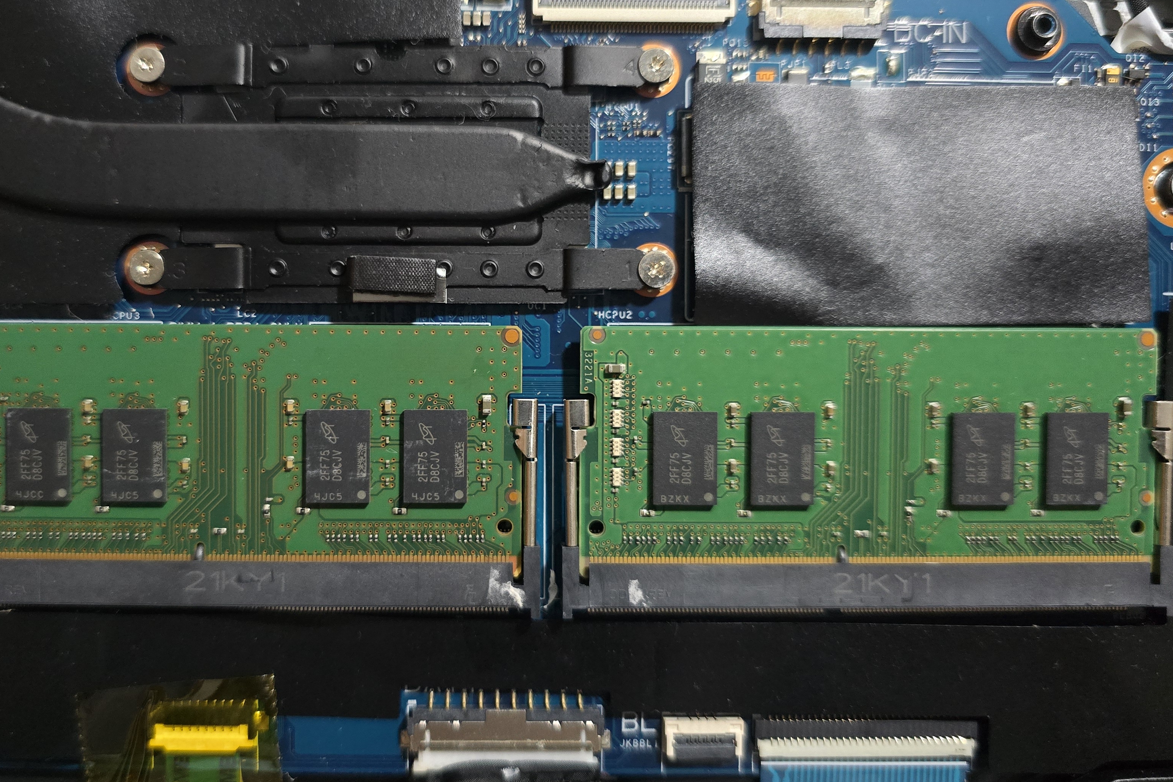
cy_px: 358
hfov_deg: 59.9
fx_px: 1010
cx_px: 477
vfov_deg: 42.3
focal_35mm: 31
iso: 1600
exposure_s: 1/60
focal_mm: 6.3
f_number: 1.7
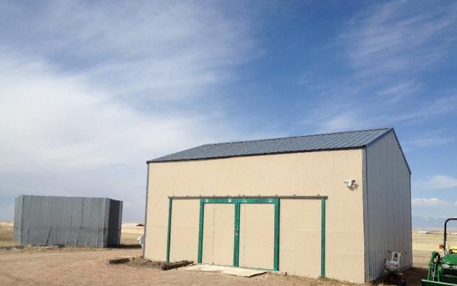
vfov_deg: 33.5
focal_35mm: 38
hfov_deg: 51.5
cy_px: 173
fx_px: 473
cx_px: 229
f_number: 2.4
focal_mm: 4.28
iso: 50
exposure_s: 1/2762
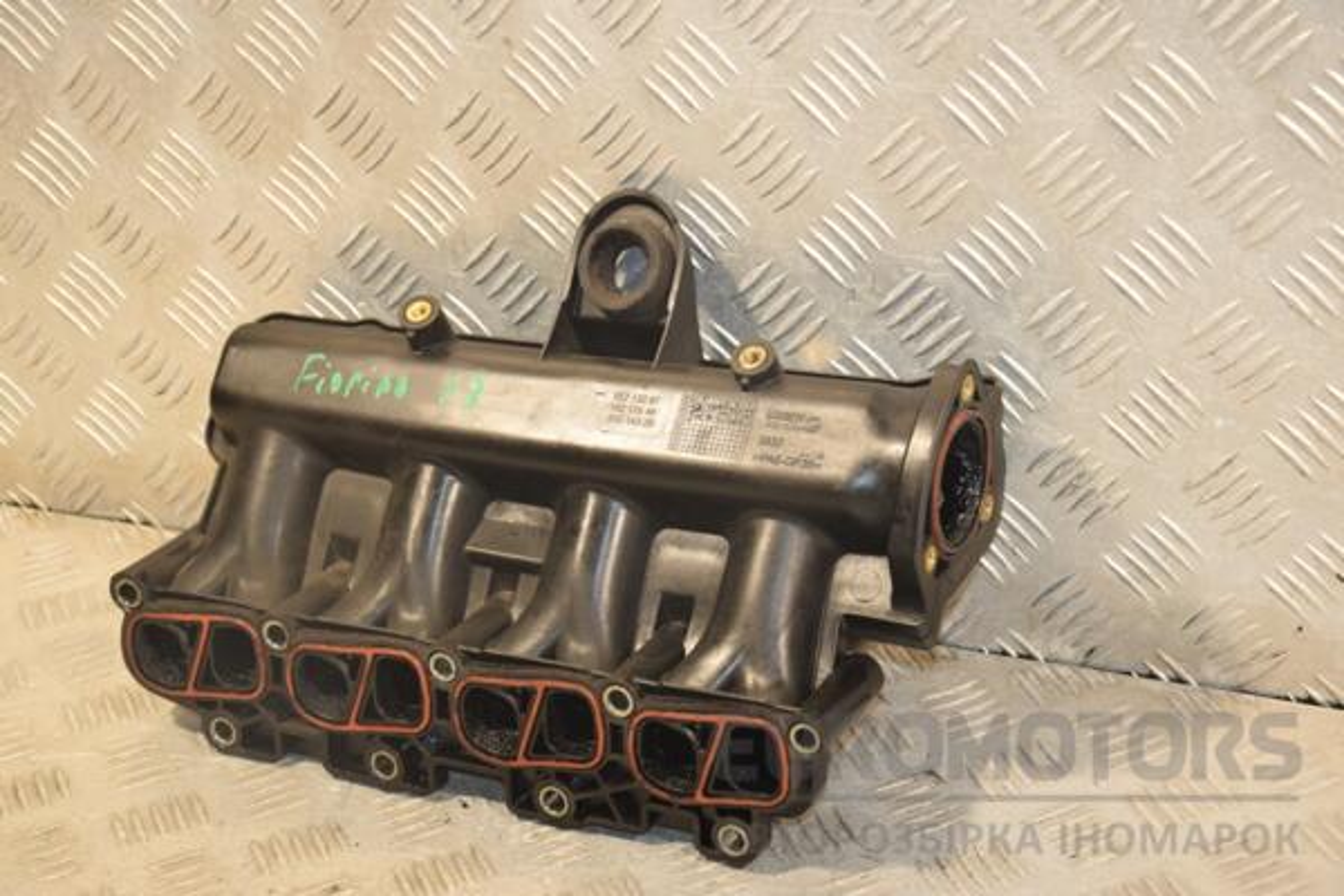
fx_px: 2800
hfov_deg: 27.0
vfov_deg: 18.2
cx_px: 672
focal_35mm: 75
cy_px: 448
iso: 800
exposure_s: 1/125
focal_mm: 50
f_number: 5
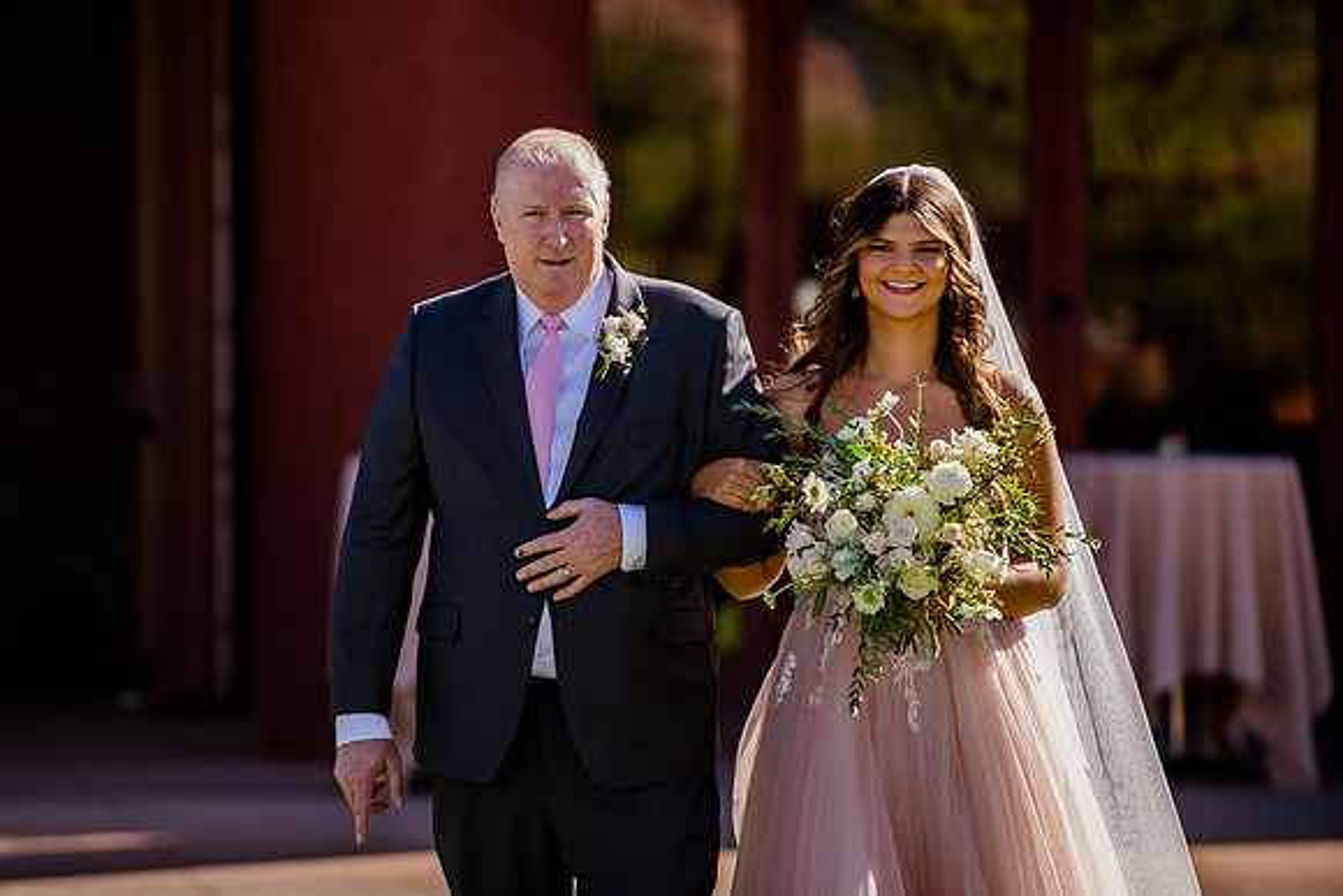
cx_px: 484
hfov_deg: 7.9
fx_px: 9688
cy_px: 366
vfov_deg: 5.3
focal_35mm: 260
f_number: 2.8
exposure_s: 1/800
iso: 200
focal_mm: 200
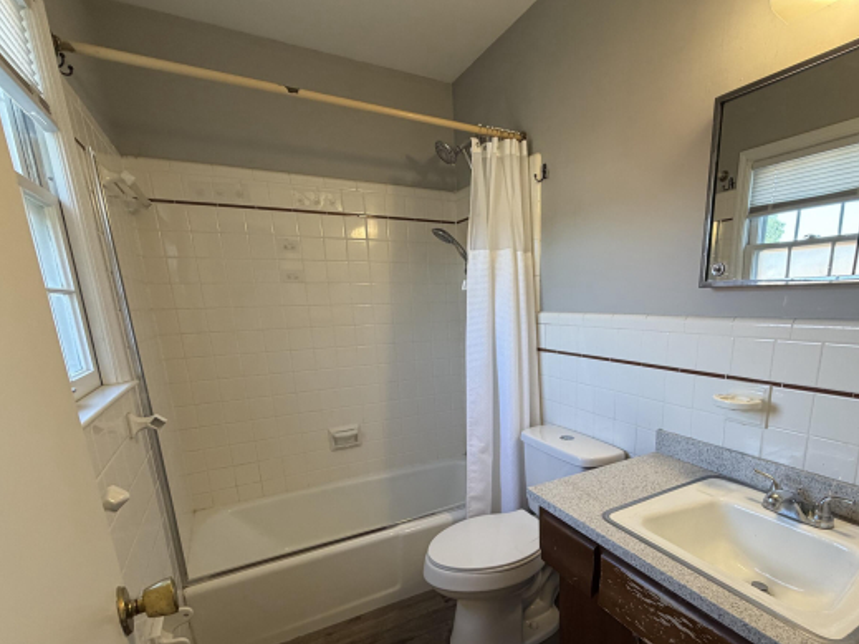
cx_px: 502
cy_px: 407
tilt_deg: -13.2
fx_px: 447
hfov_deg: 87.0
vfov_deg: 70.3
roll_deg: +2.4
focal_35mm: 18
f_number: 2.2
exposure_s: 1/120
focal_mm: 2.22
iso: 250
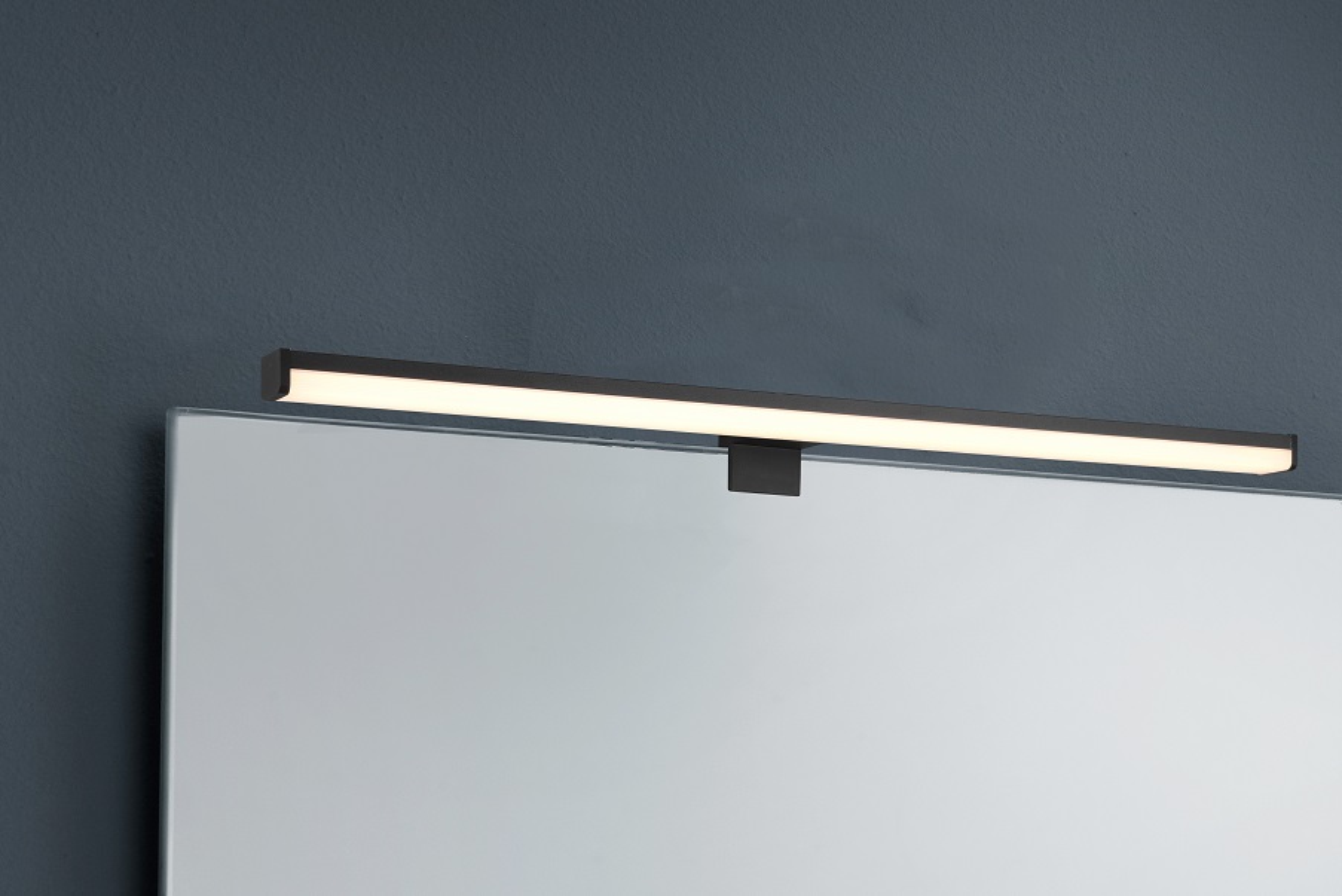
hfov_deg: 30.9
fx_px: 2424
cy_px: 448
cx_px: 671
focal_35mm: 65
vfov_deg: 20.9
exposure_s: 1/20
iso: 100
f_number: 18
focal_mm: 65
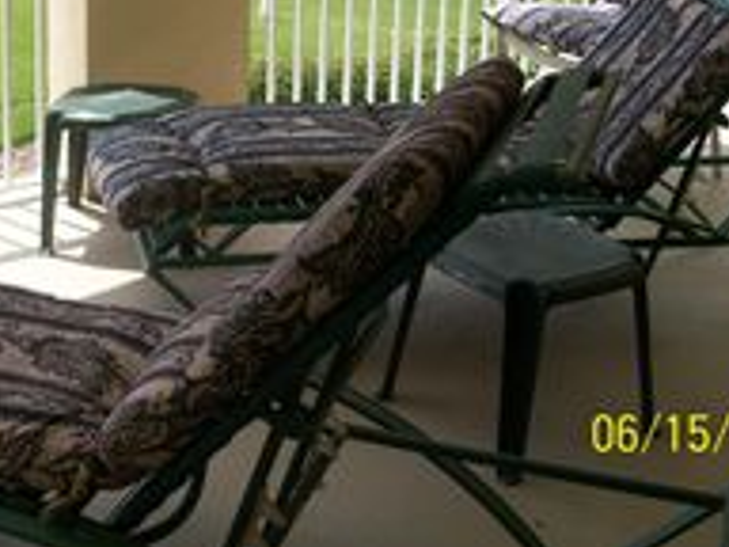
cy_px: 34
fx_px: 1369
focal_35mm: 65
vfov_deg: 22.0
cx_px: 201
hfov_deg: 29.4
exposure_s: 1/694
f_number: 2.8
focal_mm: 5.7
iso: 64
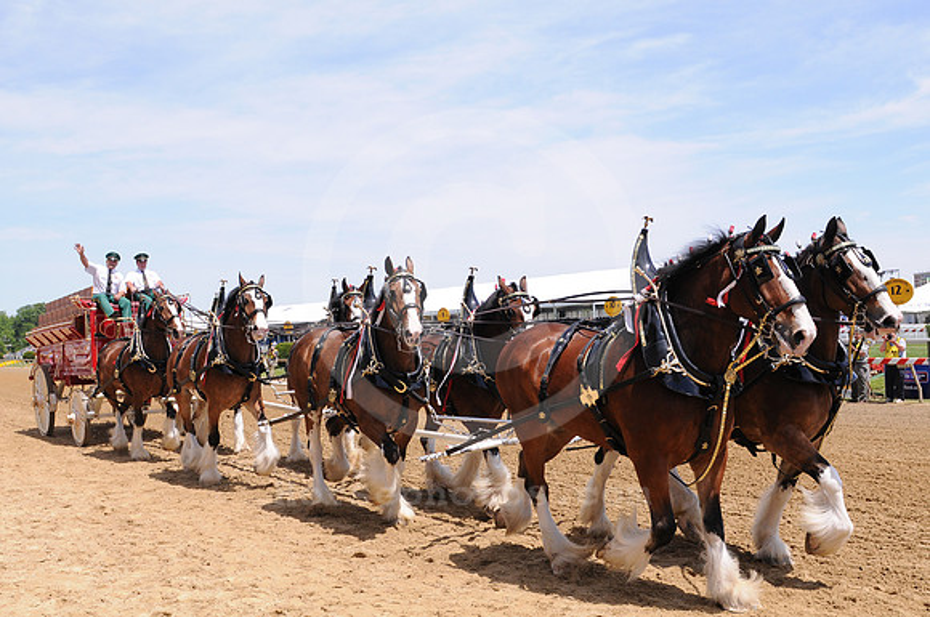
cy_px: 308
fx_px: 1006
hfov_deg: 49.6
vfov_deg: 34.1
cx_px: 465
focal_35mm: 39
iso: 500
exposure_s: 1/1600
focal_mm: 26
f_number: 6.3
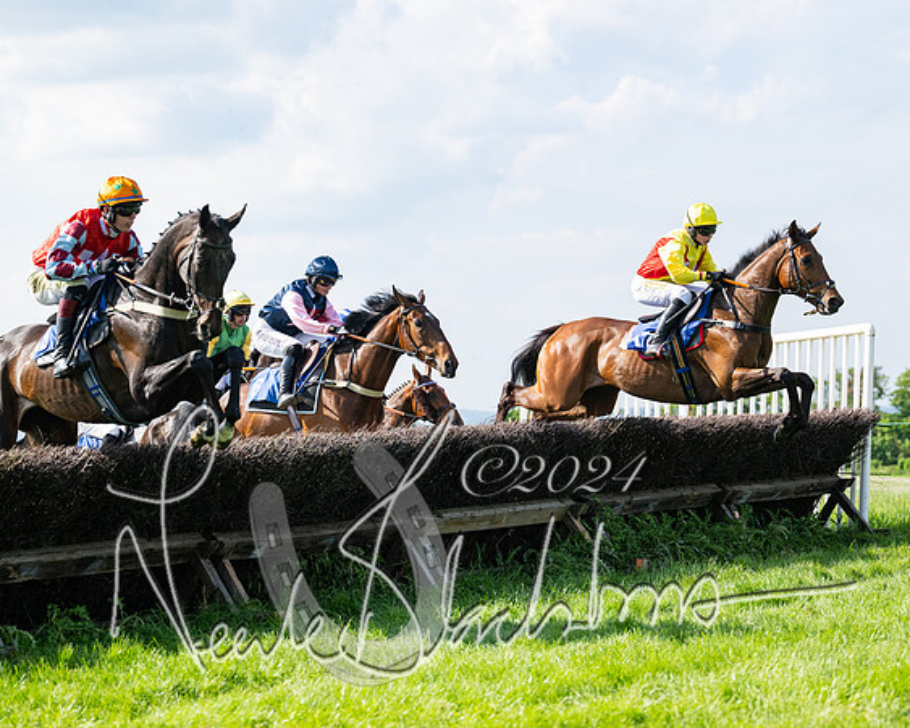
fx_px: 2124
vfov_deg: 19.4
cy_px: 364
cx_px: 455
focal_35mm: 79
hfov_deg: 24.2
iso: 400
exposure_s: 1/4000
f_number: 3.2
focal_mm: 70
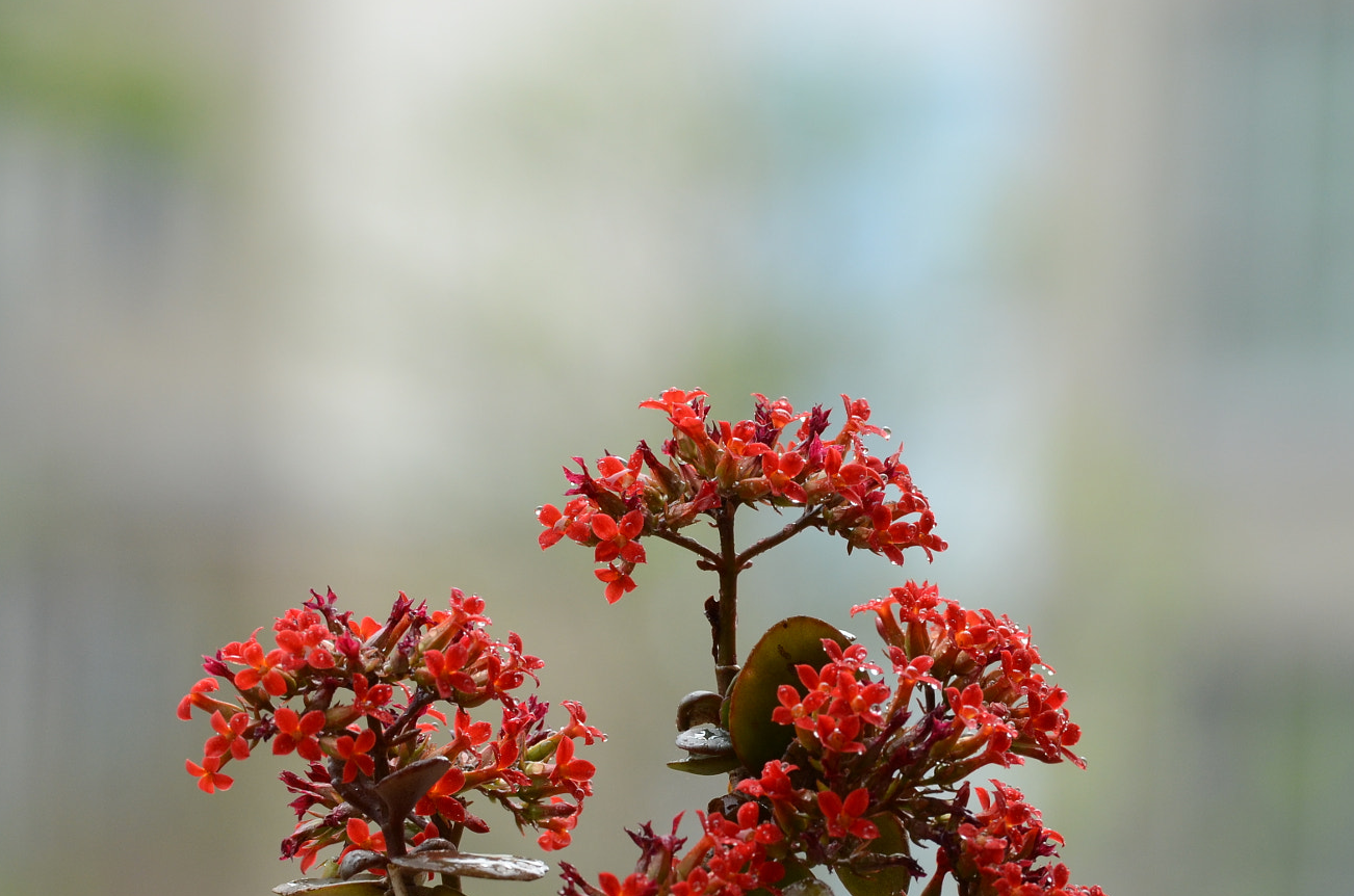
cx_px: 708
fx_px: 17713
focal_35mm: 472
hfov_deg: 4.4
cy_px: 665
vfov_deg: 2.9
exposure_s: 1/320
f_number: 8
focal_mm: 200
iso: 400
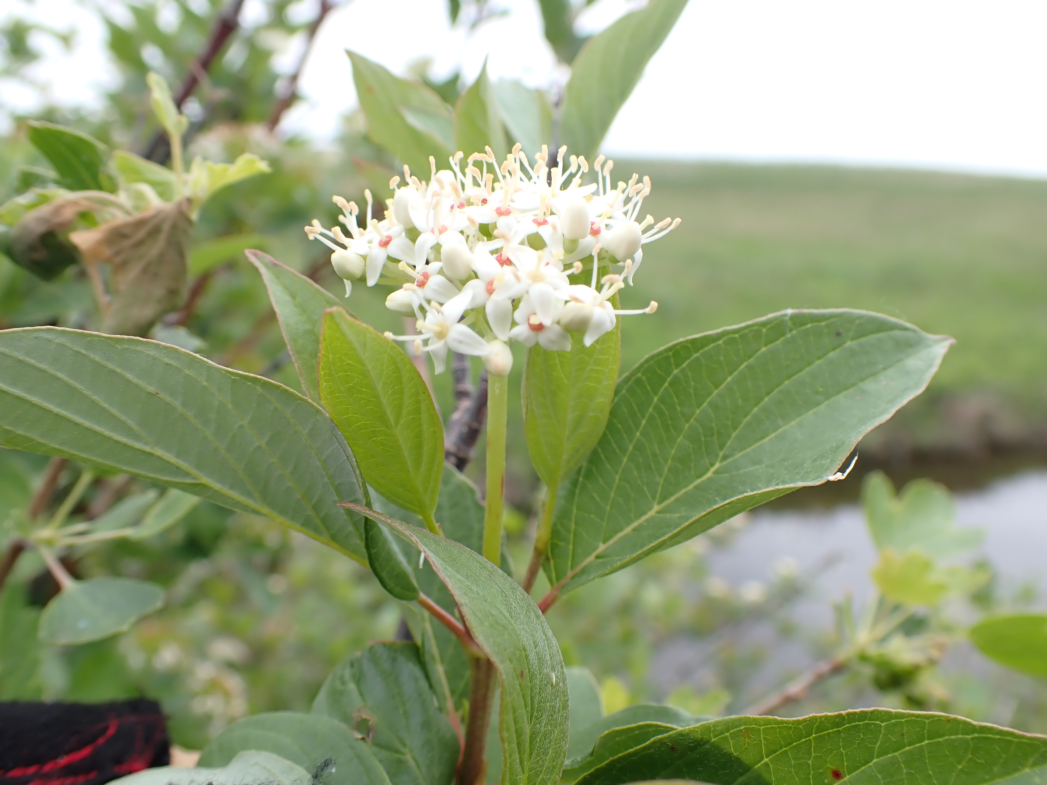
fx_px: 907
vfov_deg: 46.8
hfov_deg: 60.0
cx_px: 524
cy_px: 392
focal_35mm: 30
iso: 100
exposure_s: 1/400
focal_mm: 5.4
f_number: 3.2
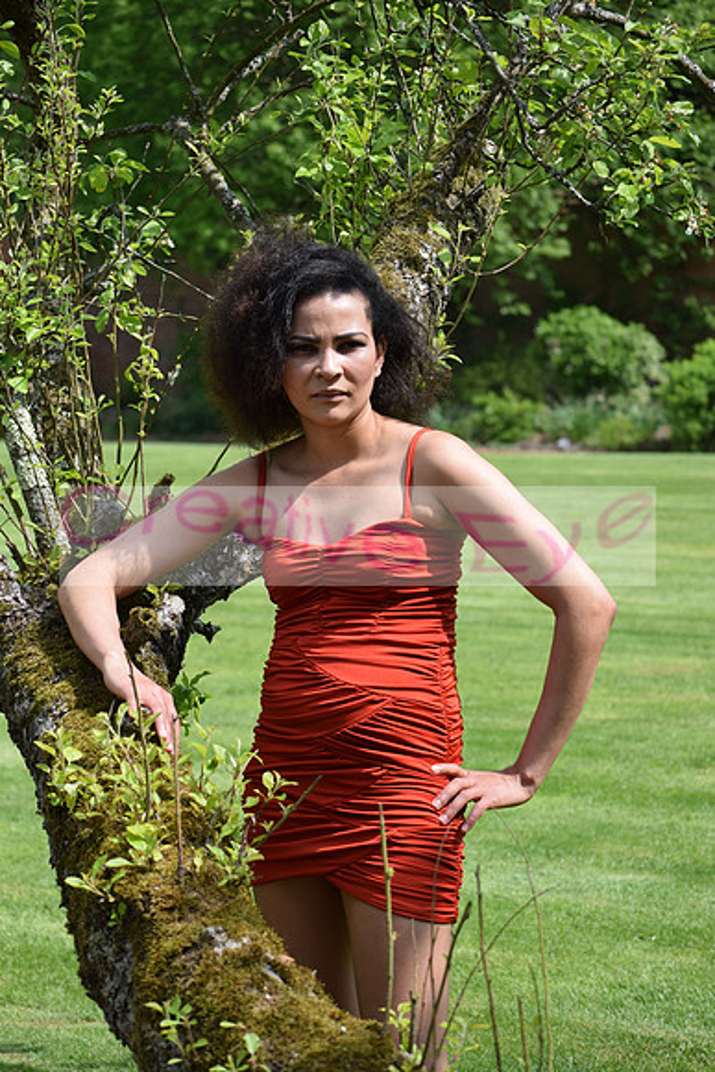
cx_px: 358
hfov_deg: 13.4
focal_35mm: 102
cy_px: 536
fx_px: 3037
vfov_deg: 20.0
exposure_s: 1/400
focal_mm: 68
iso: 100
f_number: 5.6
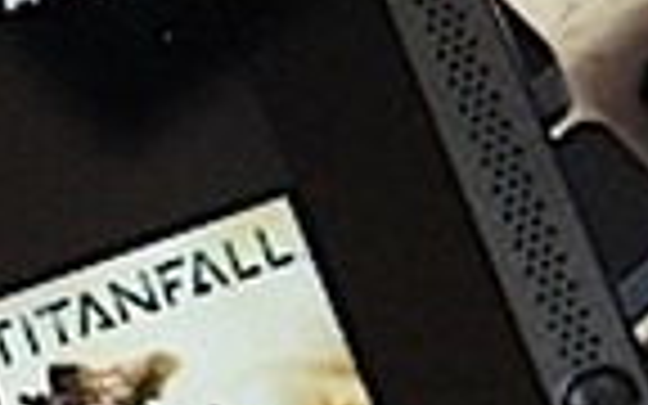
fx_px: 5845
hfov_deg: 6.2
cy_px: 886
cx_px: -486
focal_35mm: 331
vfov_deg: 3.9
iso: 1600
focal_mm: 40
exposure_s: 1/25
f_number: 4.5
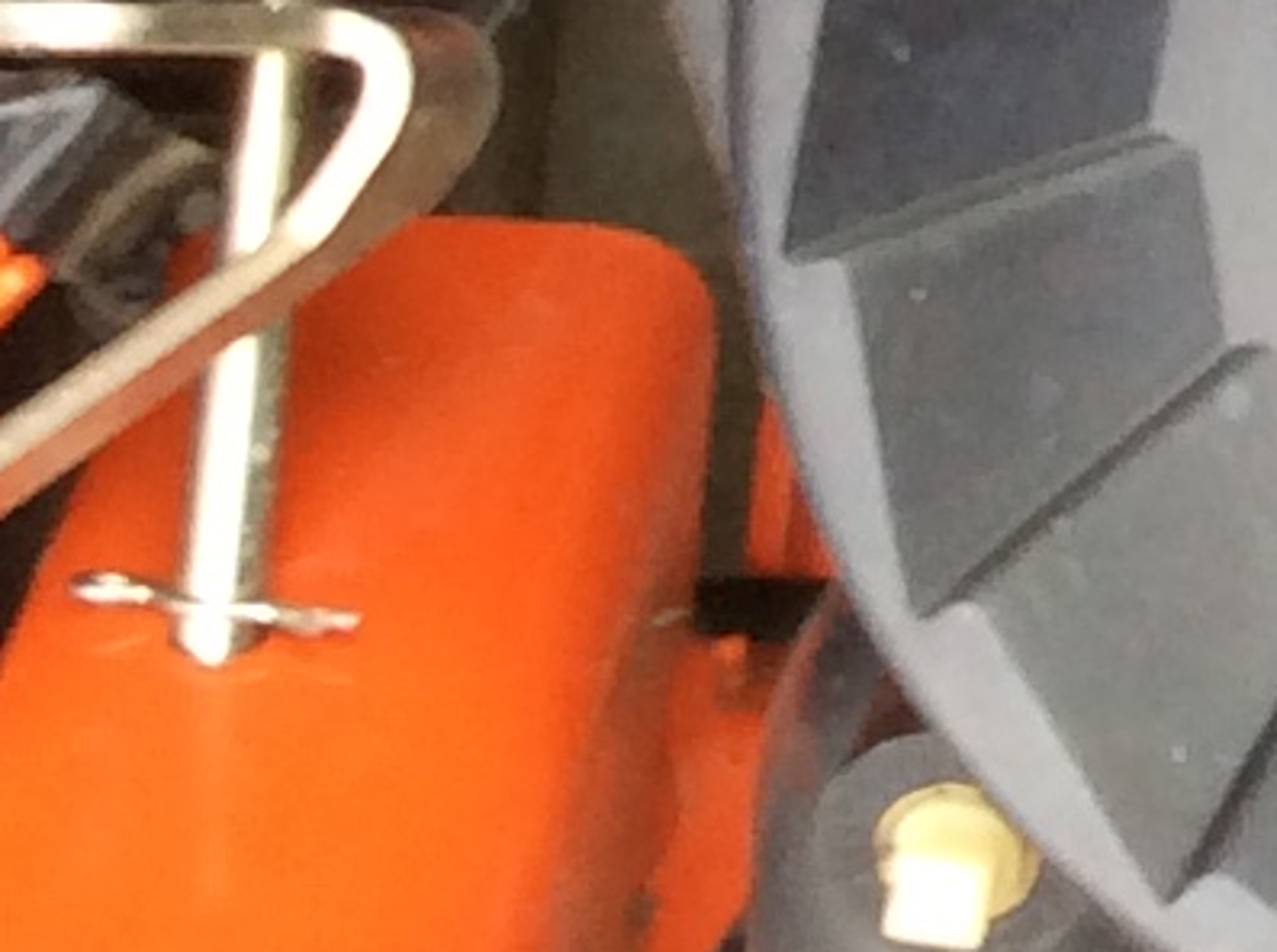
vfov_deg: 6.7
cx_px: 2930
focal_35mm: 209
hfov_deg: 8.7
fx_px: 7694
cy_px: -1270
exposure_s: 1/24
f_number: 2.4
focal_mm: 3.3
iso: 50
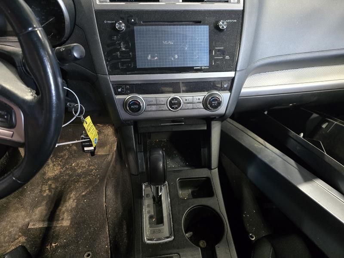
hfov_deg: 73.9
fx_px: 229
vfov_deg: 58.9
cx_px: 172
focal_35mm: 23
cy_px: 129
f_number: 1.7
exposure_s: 1/60
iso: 2000
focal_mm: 6.3
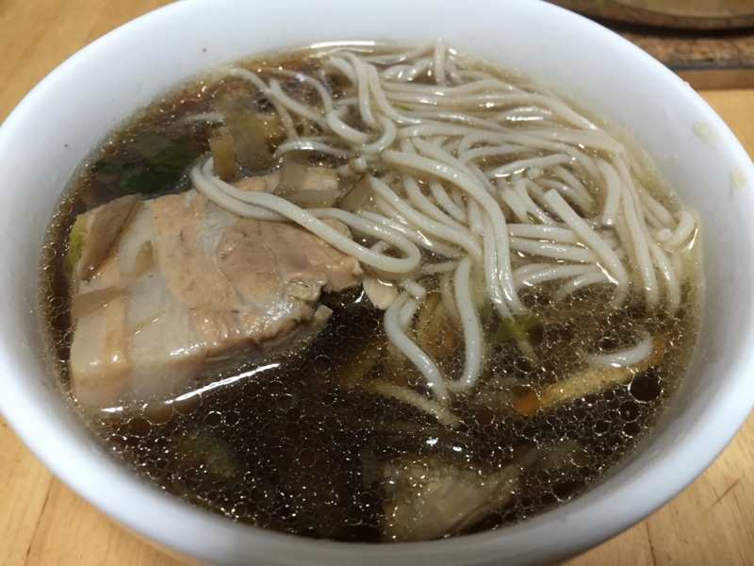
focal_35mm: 29
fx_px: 632
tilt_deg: -51.4
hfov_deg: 61.7
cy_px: 283
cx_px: 377
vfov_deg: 48.2
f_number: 2.2
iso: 125
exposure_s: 1/30
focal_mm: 4.15
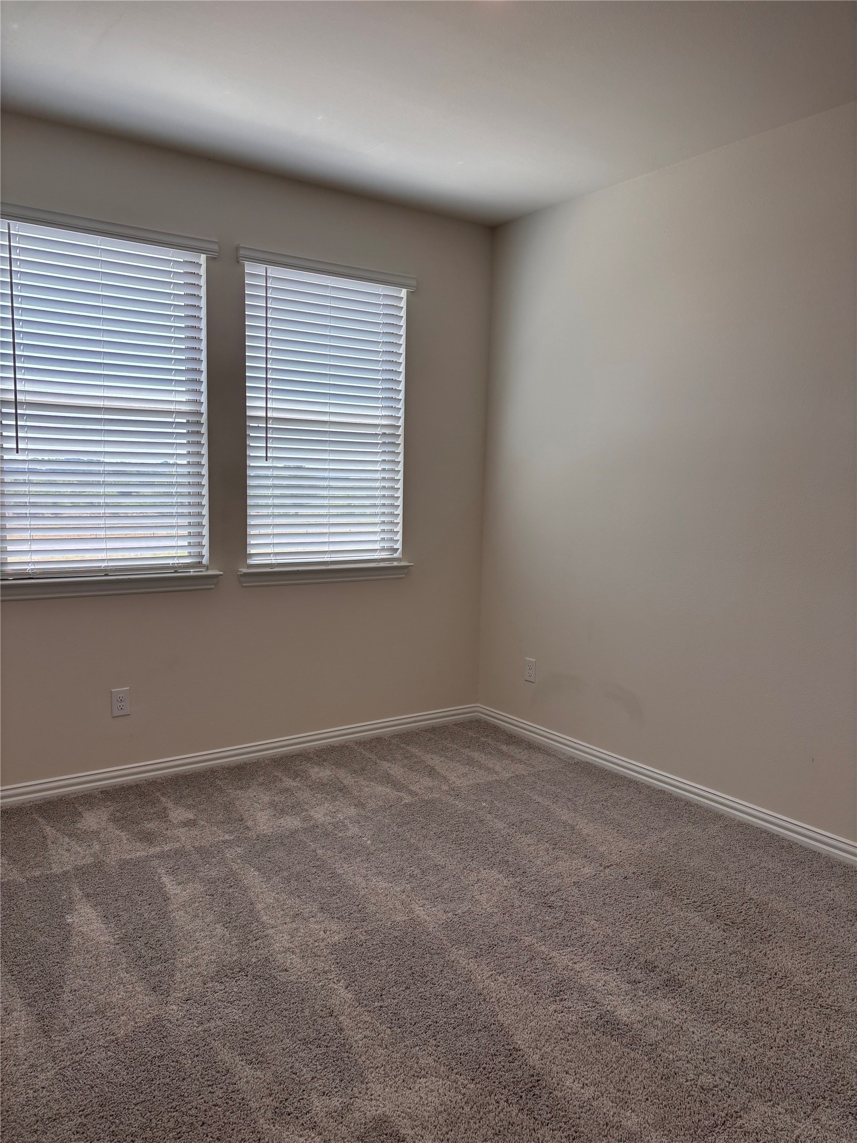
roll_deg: -1.4
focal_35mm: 26
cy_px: 572
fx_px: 858
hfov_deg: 53.1
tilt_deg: -6.3
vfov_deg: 67.3
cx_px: 428
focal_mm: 5.96
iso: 50
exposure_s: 1/305
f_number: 1.6
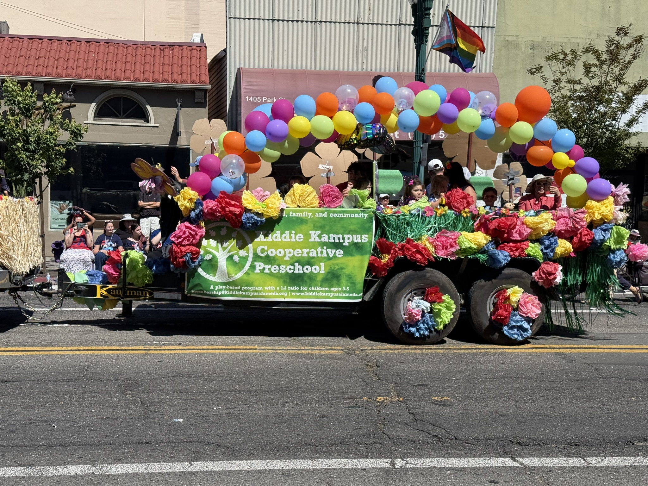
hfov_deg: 39.7
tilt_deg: -3.7
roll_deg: -1.2
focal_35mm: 48
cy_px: 243
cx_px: 324
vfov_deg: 30.3
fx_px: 899
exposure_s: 1/5587
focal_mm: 6.76
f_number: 1.78
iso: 64
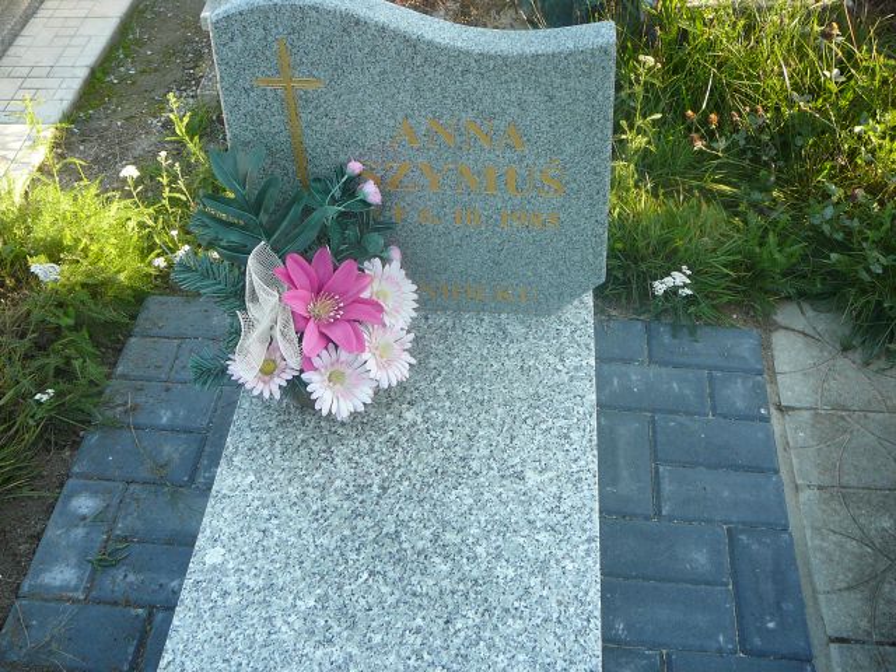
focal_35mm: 35
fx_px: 906
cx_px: 448
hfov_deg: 52.6
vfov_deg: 40.7
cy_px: 336
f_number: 2.8
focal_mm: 5.2
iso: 80
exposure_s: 1/125
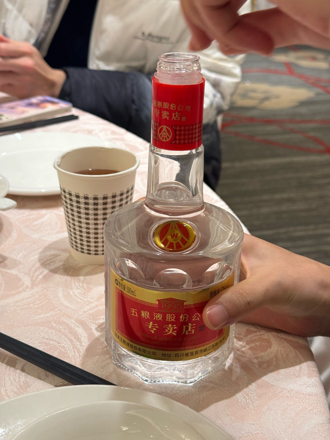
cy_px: 220
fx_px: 610
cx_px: 165
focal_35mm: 48
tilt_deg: -25.4
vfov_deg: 39.7
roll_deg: -0.5
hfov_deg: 30.3
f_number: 1.78
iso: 80
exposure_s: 1/50
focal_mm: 6.86
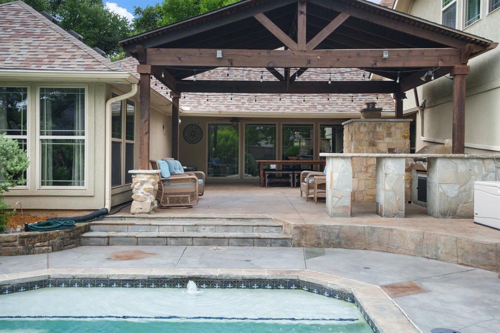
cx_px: 250
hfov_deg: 54.4
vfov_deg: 37.8
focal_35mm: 35
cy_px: 166
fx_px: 486
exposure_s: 1/160
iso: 320
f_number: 8
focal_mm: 35
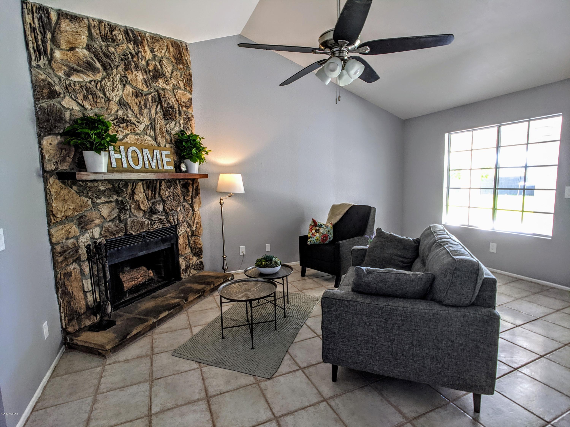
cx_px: 285
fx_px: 445
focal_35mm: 27
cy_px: 214
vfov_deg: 51.4
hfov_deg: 65.3
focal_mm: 4.38
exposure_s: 1/38.8
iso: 83
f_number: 1.73
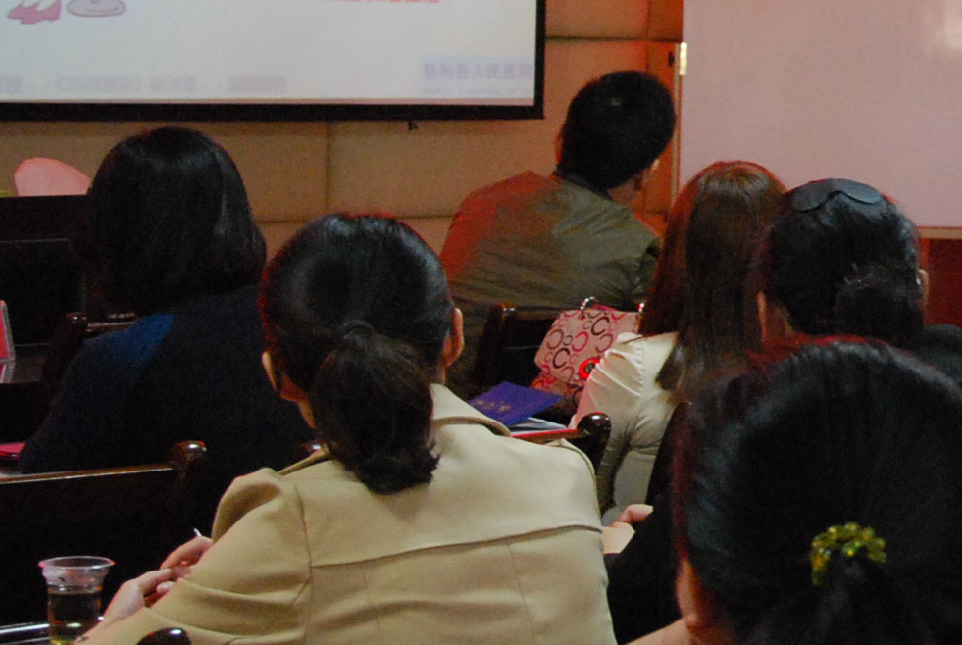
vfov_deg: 11.1
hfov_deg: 15.7
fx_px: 3320
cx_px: 1234
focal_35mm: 124
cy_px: 104
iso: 1600
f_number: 4.2
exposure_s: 1/25
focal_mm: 28
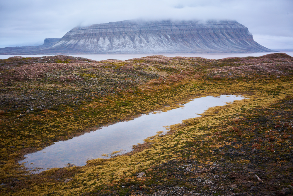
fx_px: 285
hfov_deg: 54.4
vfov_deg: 37.9
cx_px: 146
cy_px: 98
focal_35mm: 35
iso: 400
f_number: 11
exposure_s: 1/30
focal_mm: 35
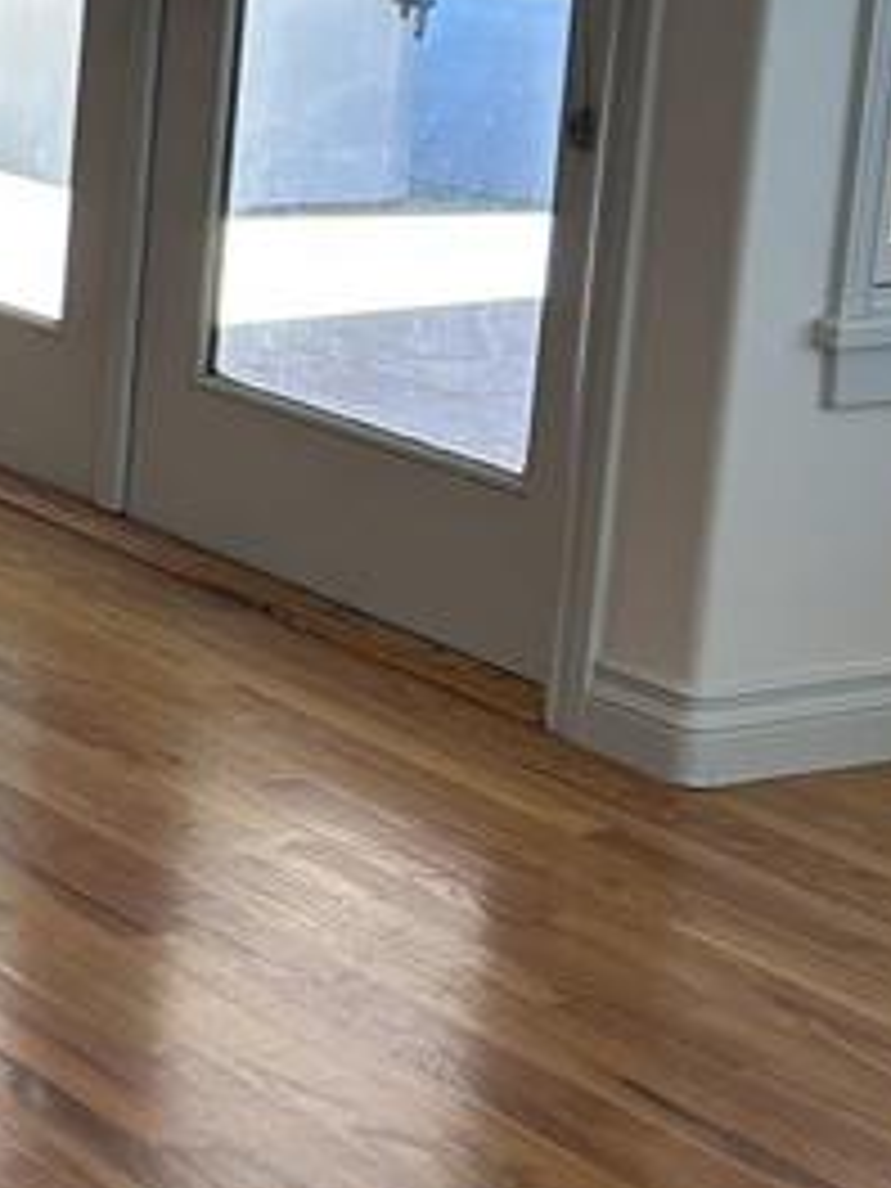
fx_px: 3466
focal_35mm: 101
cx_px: -702
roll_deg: -2.9
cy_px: 104
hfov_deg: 13.2
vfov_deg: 19.1
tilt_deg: -7.6
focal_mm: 5.7
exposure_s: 1/120
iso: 64
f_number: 1.5
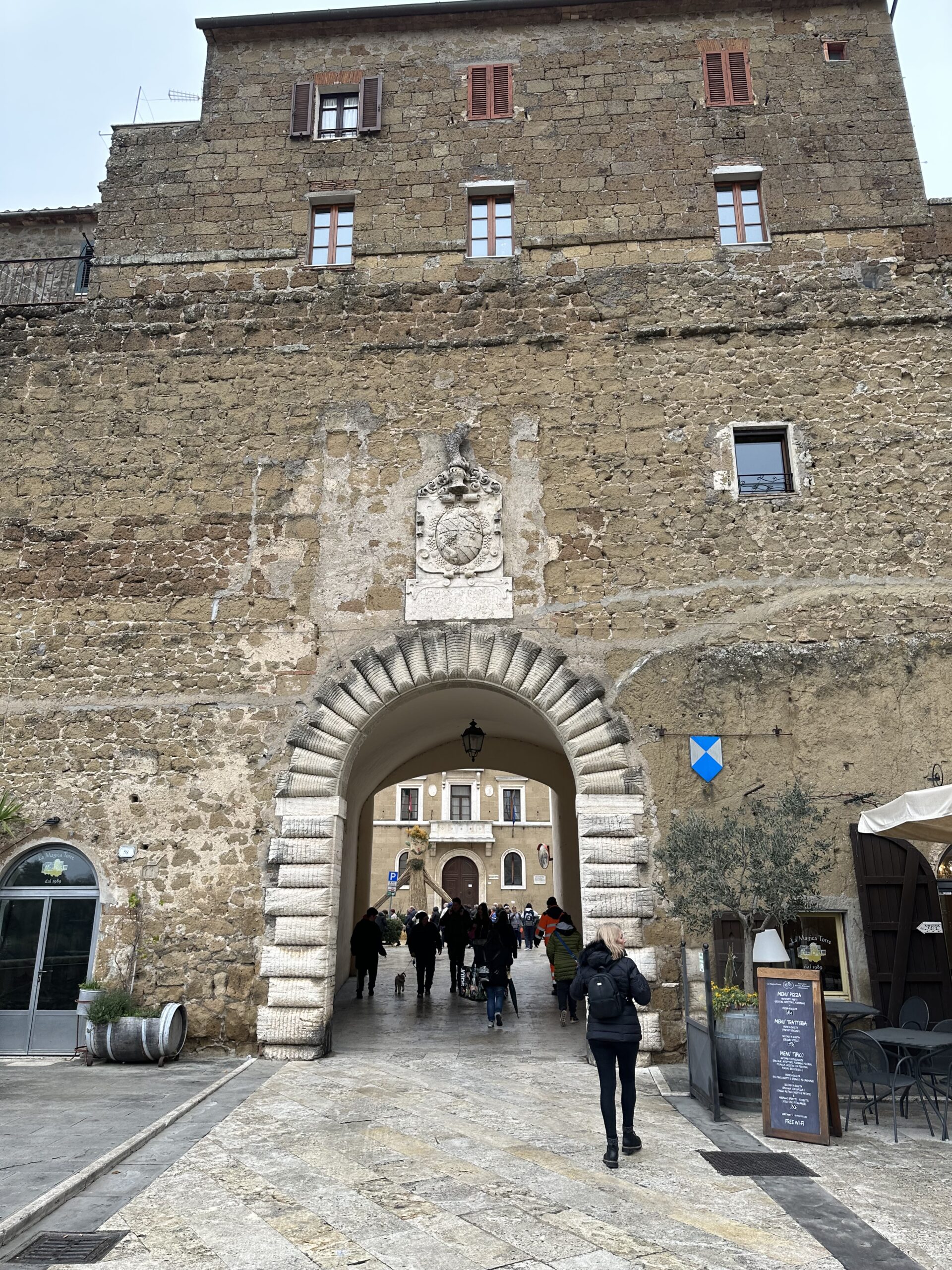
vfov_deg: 71.6
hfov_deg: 56.8
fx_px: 880
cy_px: 635
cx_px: 476
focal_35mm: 24
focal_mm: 6.86
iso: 80
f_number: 1.78
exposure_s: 1/462
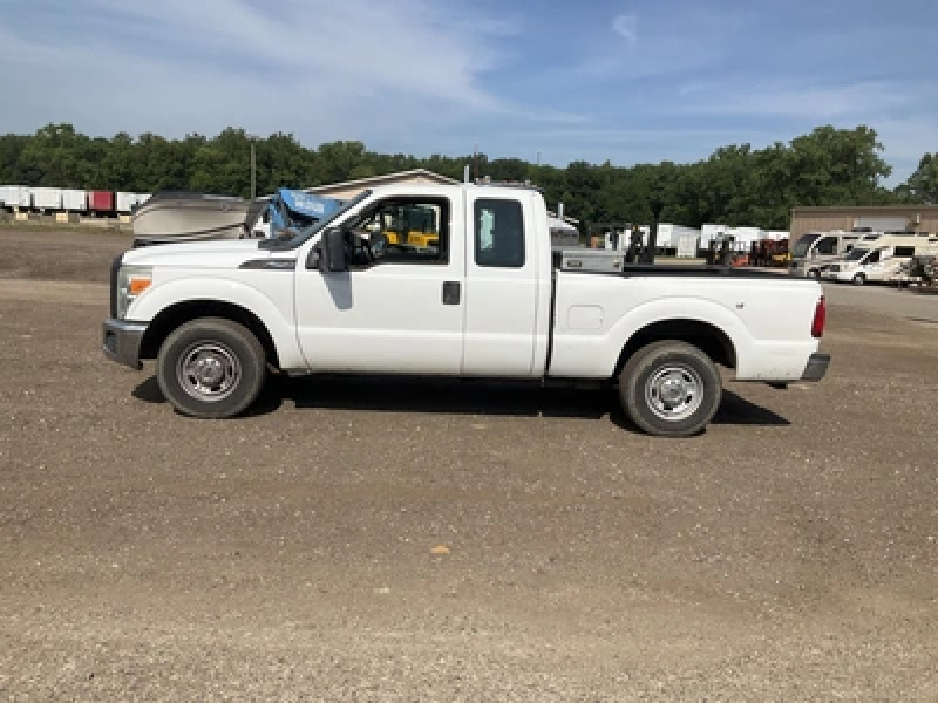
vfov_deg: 48.2
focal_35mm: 29
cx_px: 469
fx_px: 786
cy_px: 352
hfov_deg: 61.7
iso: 25
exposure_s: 1/4065
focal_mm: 3
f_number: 1.8
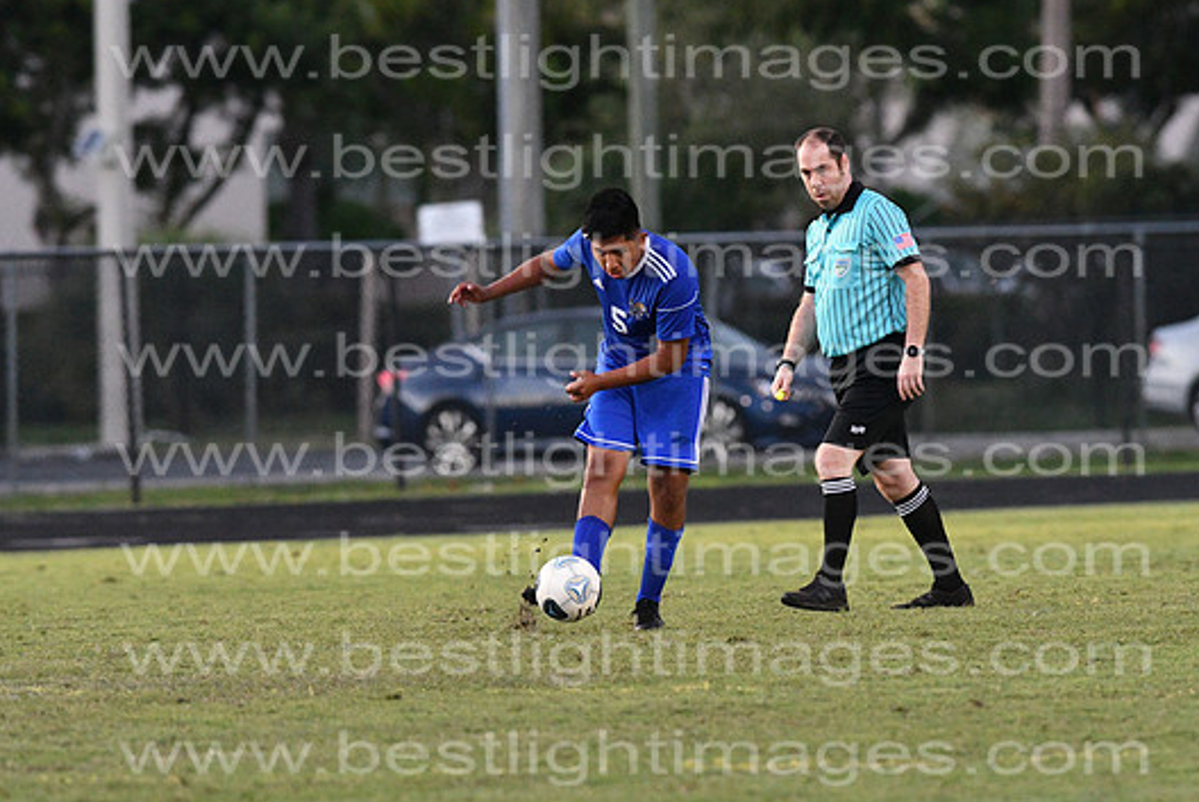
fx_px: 16466
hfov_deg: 4.2
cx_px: 636
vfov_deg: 2.8
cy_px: 410
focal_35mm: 494
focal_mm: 300
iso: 6400
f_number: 4
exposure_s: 1/800
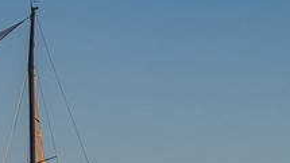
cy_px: 262
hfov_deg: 7.2
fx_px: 2292
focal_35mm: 298
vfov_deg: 4.1
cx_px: -3
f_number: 7.1
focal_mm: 100
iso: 250
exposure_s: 1/800
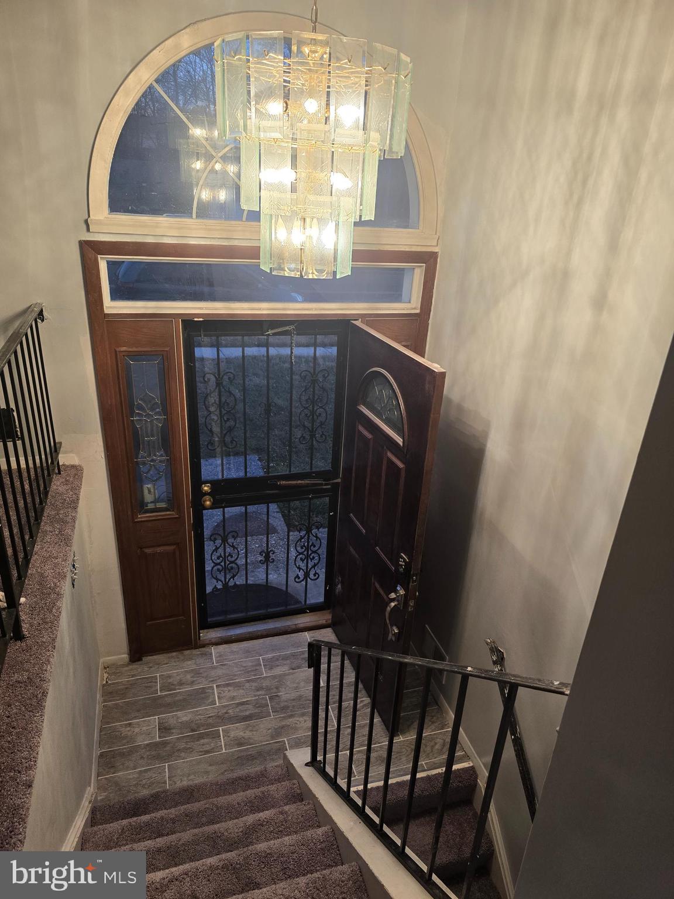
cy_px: 450
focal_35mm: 23
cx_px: 337
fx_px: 597
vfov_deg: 73.9
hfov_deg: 58.9
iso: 160
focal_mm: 6.3
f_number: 1.7
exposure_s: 1/120
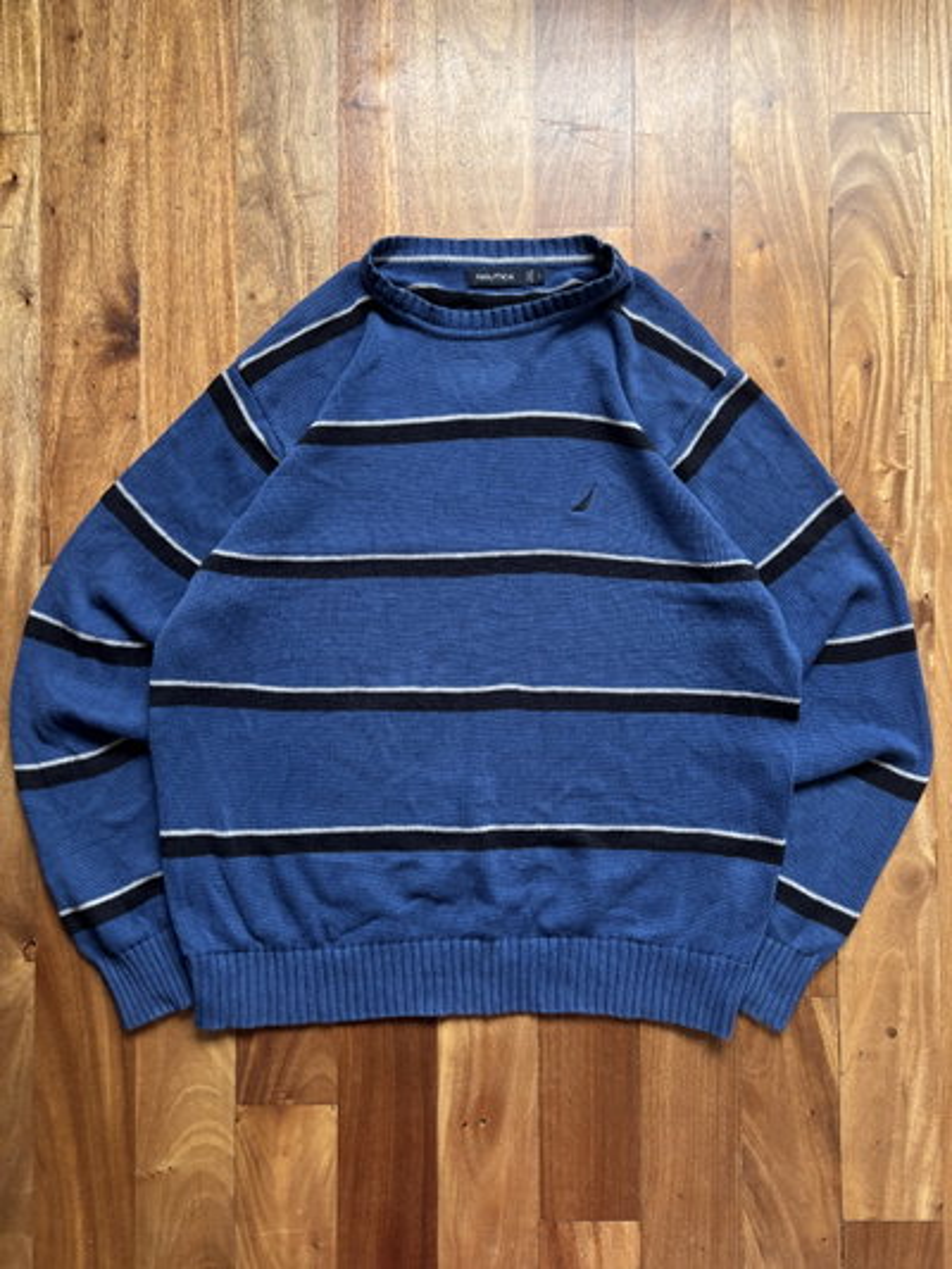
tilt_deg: -88.3
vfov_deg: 67.3
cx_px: 476
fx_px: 953
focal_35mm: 26
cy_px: 634
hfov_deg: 53.1
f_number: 1.6
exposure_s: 1/121
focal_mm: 5.96
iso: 100
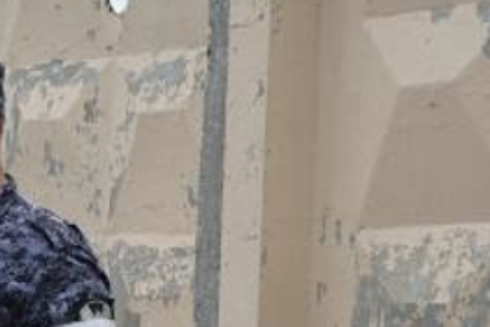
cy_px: 375
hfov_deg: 12.8
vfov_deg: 8.6
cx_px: -58
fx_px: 2142
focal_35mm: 157
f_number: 5.6
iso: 100
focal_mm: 37
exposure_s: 1/400
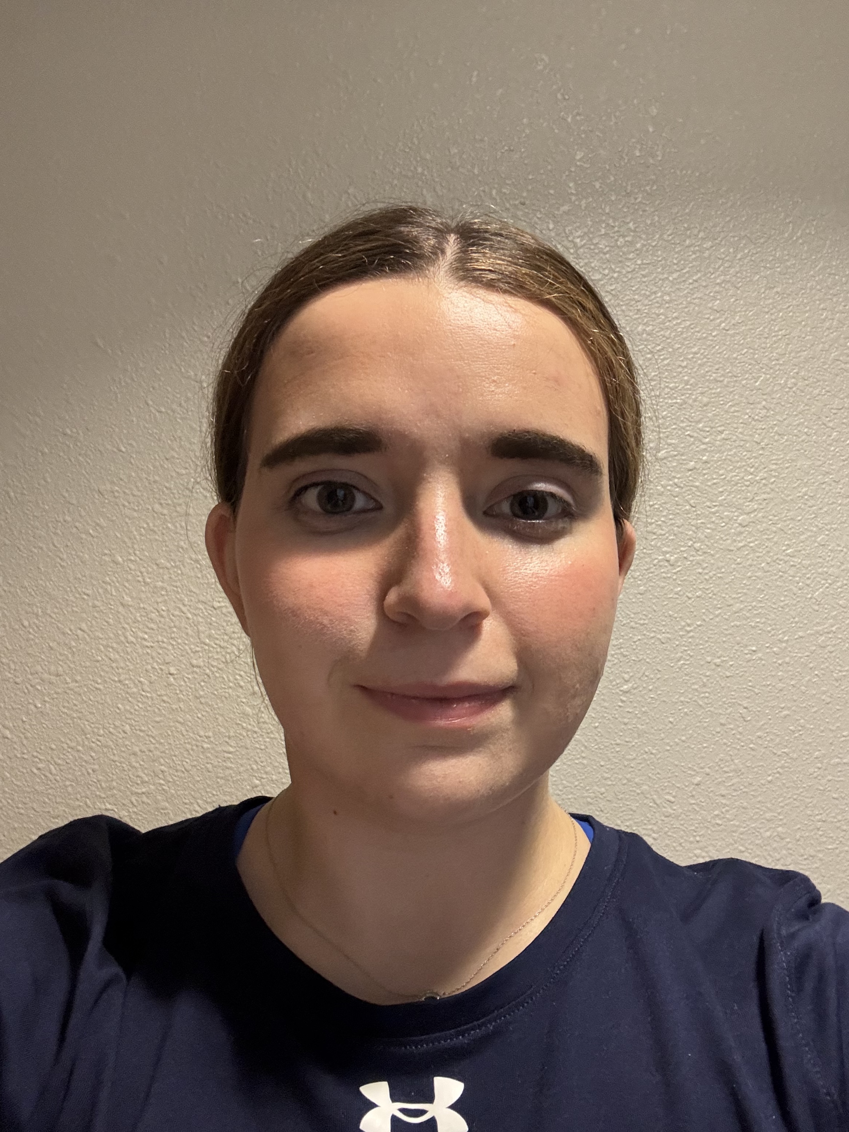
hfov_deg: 46.8
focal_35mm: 30
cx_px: 424
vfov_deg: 60.0
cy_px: 566
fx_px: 981
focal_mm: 2.69
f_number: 1.9
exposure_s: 1/30
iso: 500
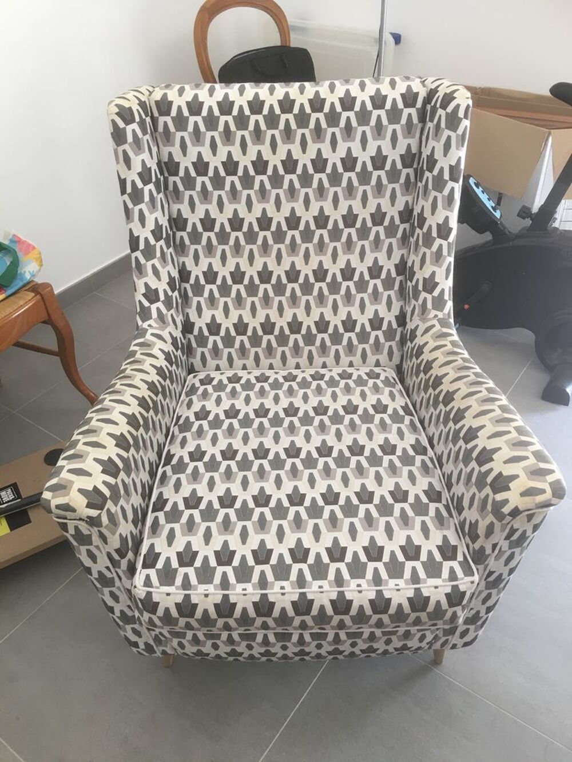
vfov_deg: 61.7
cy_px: 381
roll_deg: +1.1
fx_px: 639
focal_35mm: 29
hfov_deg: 48.2
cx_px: 286
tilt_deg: -39.2
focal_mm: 4.15
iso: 40
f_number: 2.2
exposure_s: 1/17
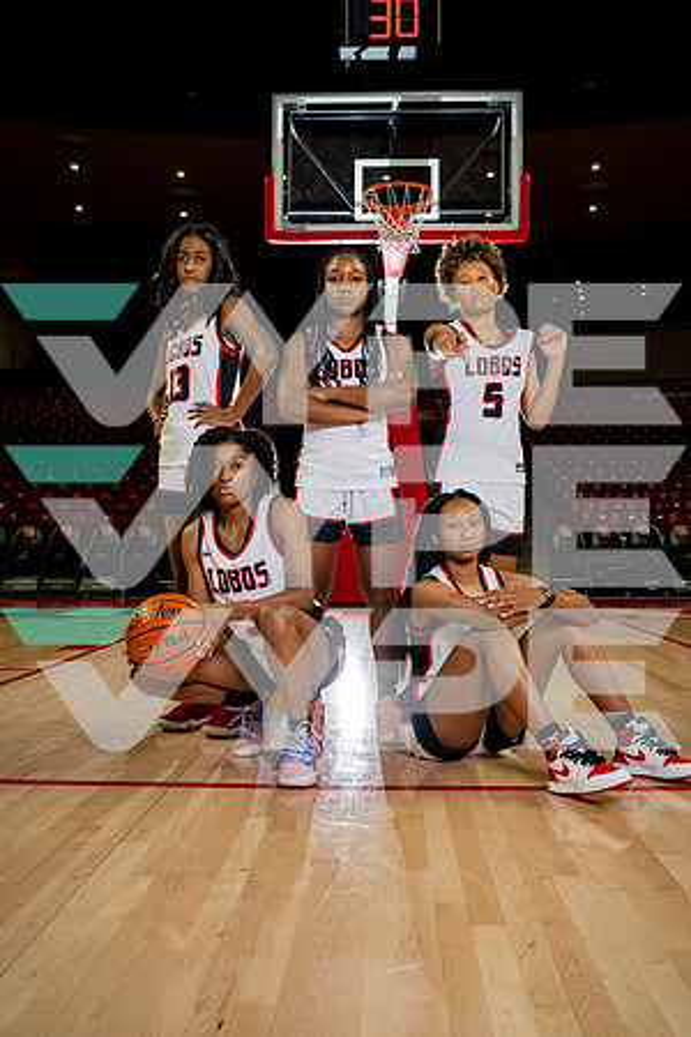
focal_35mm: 35
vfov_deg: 54.4
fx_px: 1008
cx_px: 346
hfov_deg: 37.9
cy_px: 518
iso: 250
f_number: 6.3
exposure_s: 1/250
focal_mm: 35
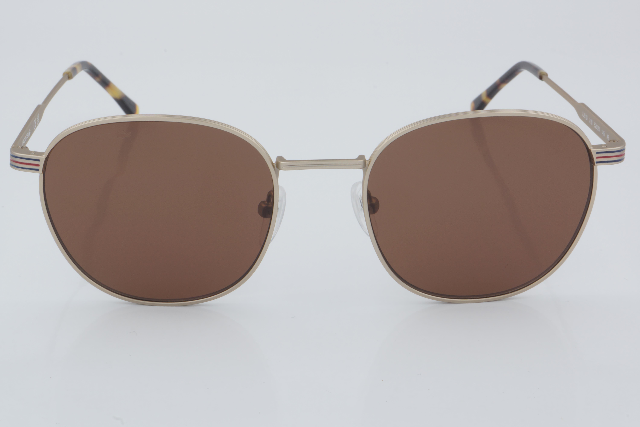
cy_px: 214
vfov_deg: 16.6
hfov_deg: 24.6
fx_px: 1467
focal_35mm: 82
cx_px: 320
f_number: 32
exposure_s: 1/4
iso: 100
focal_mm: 55
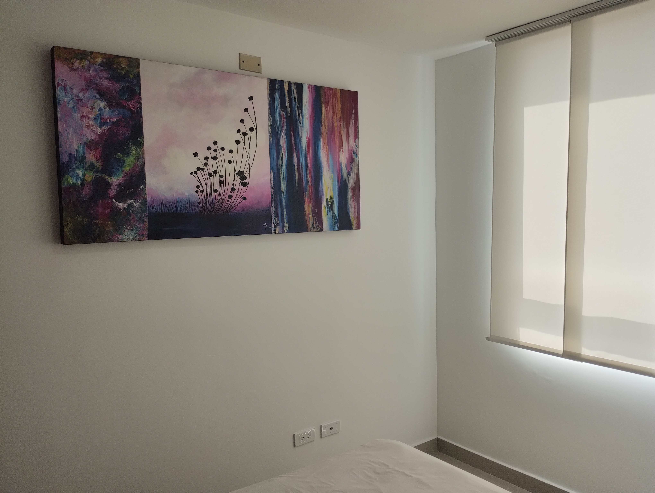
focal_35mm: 28
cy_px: 246
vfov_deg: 49.9
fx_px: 531
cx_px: 328
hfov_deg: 63.4
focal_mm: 4.27
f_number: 1.8
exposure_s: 1/160
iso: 100
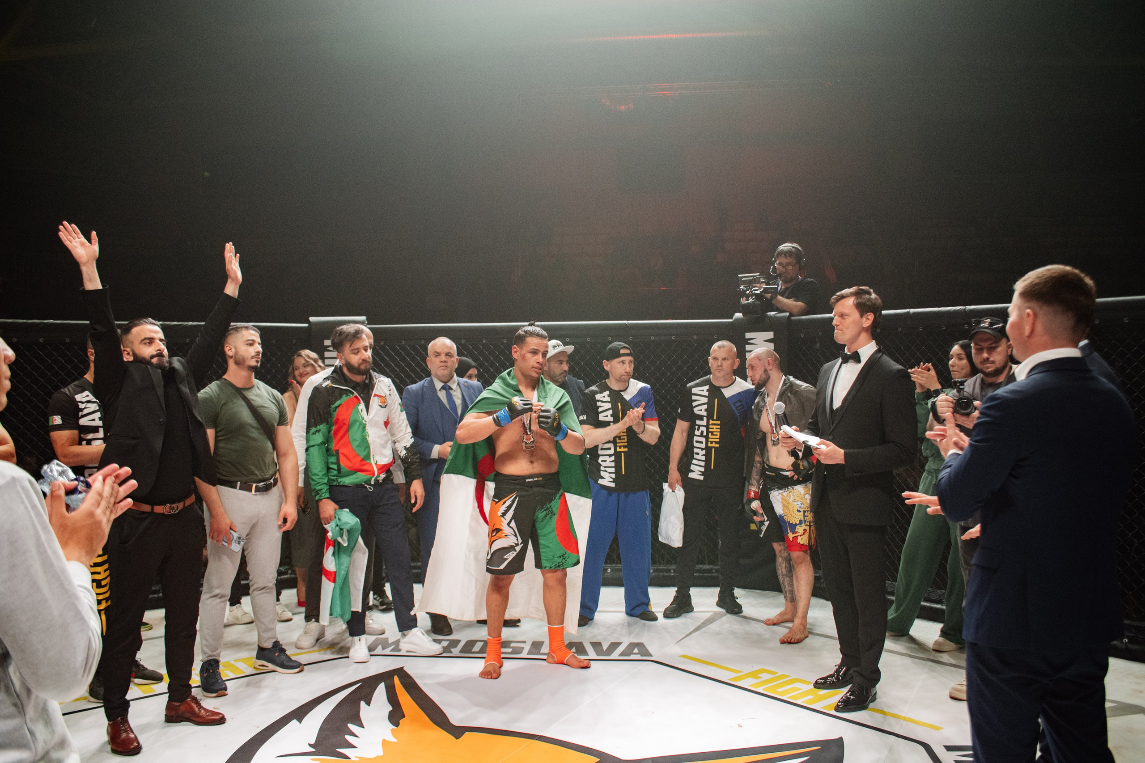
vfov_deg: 44.8
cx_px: 587
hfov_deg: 63.4
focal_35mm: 29
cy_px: 385
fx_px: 926
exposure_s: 1/640
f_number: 4
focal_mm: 28
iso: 2000
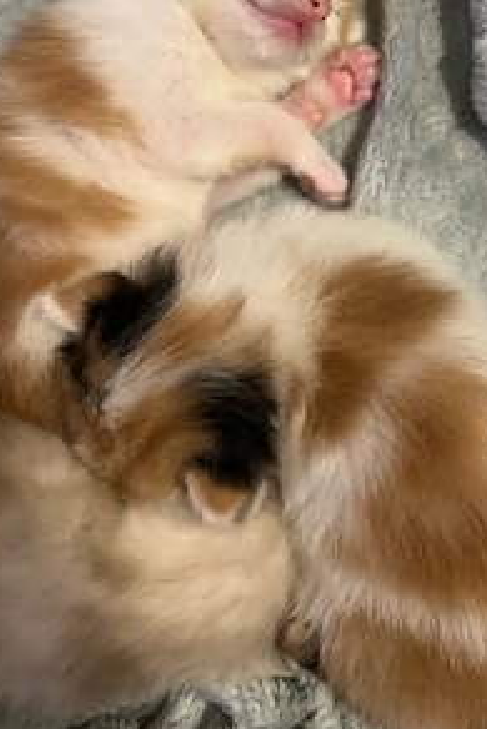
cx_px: 277
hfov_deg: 35.9
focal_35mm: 37
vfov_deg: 51.4
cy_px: 280
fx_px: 750
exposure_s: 1/33
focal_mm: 5.7
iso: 500
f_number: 1.5
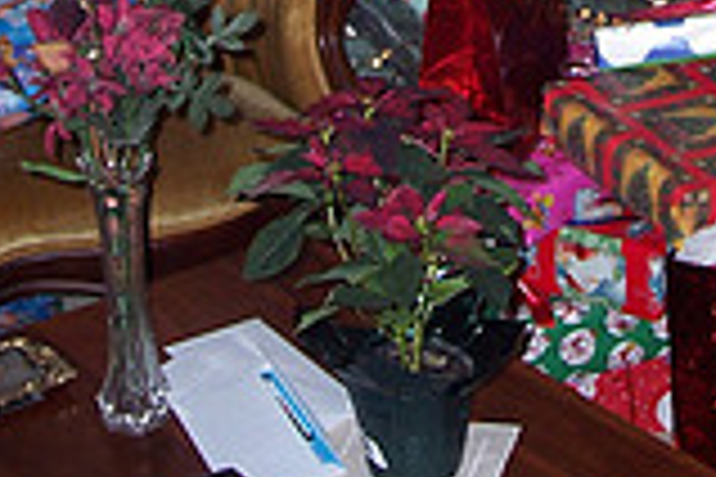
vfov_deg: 11.2
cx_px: 531
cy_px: -351
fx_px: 2287
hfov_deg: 17.7
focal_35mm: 115
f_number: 2.8
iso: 100
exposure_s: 1/60
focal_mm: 8
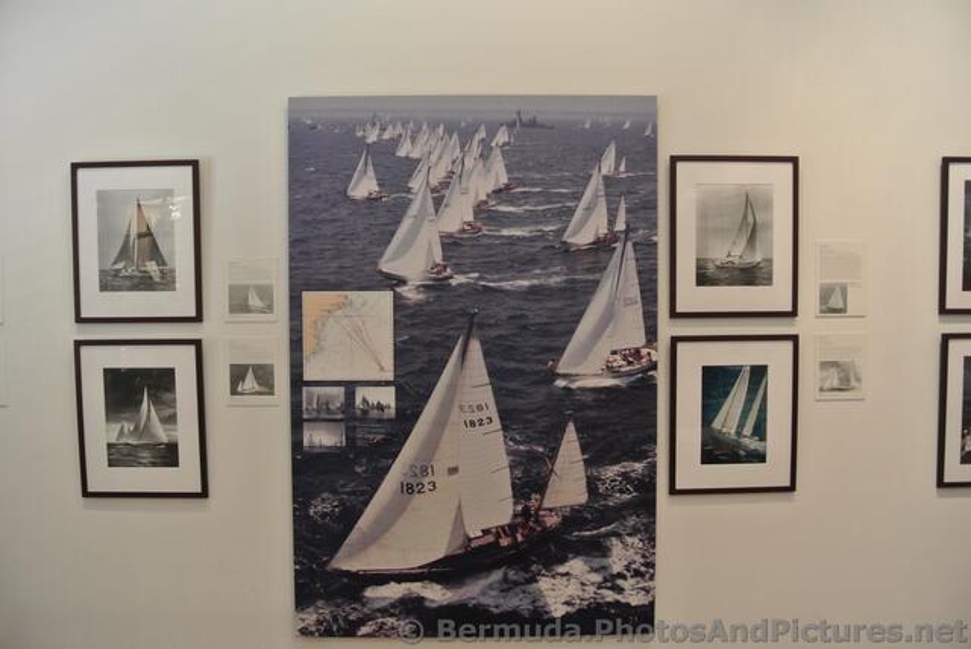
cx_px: 486
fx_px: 729
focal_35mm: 27
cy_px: 324
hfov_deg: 67.3
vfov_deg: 48.0
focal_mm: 10
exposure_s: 1/30
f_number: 3.5
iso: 1600
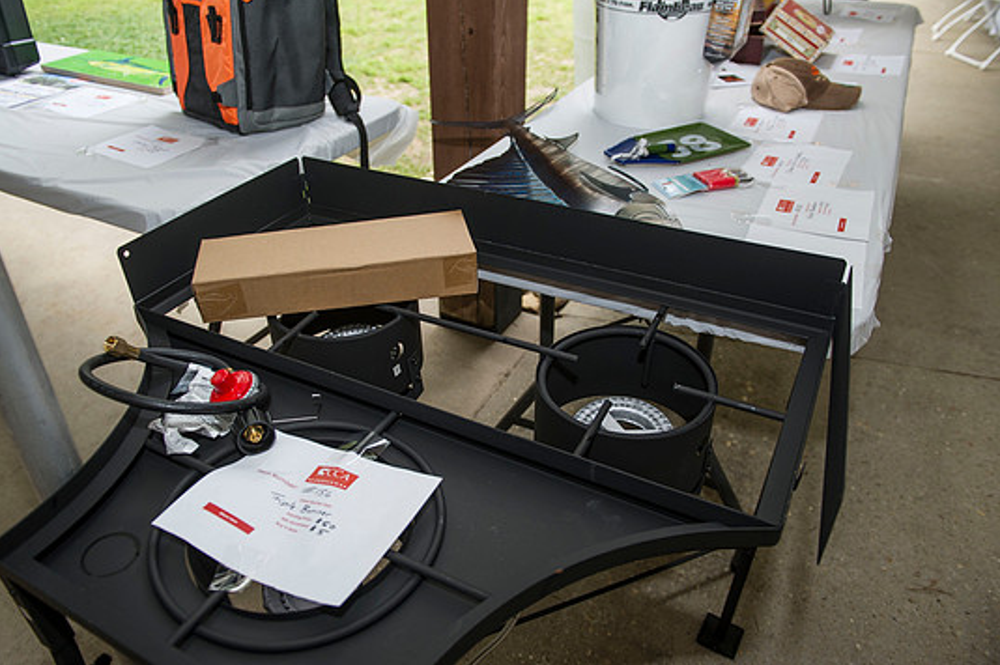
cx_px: 480
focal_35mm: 26
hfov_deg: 69.4
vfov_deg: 49.5
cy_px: 338
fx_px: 722
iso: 200
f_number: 3.5
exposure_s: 1/100
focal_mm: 24
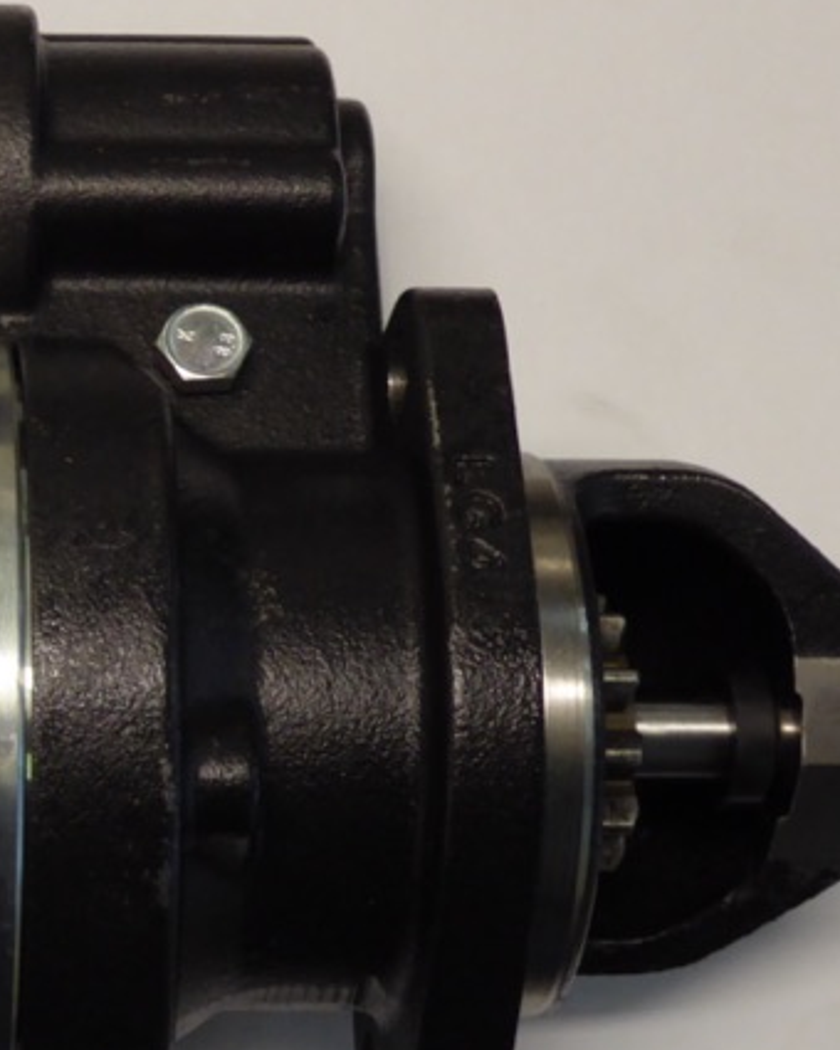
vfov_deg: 21.0
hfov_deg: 16.3
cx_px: -124
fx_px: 2828
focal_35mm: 91
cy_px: 611
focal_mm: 7.8
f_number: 3.9
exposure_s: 1/60
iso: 400
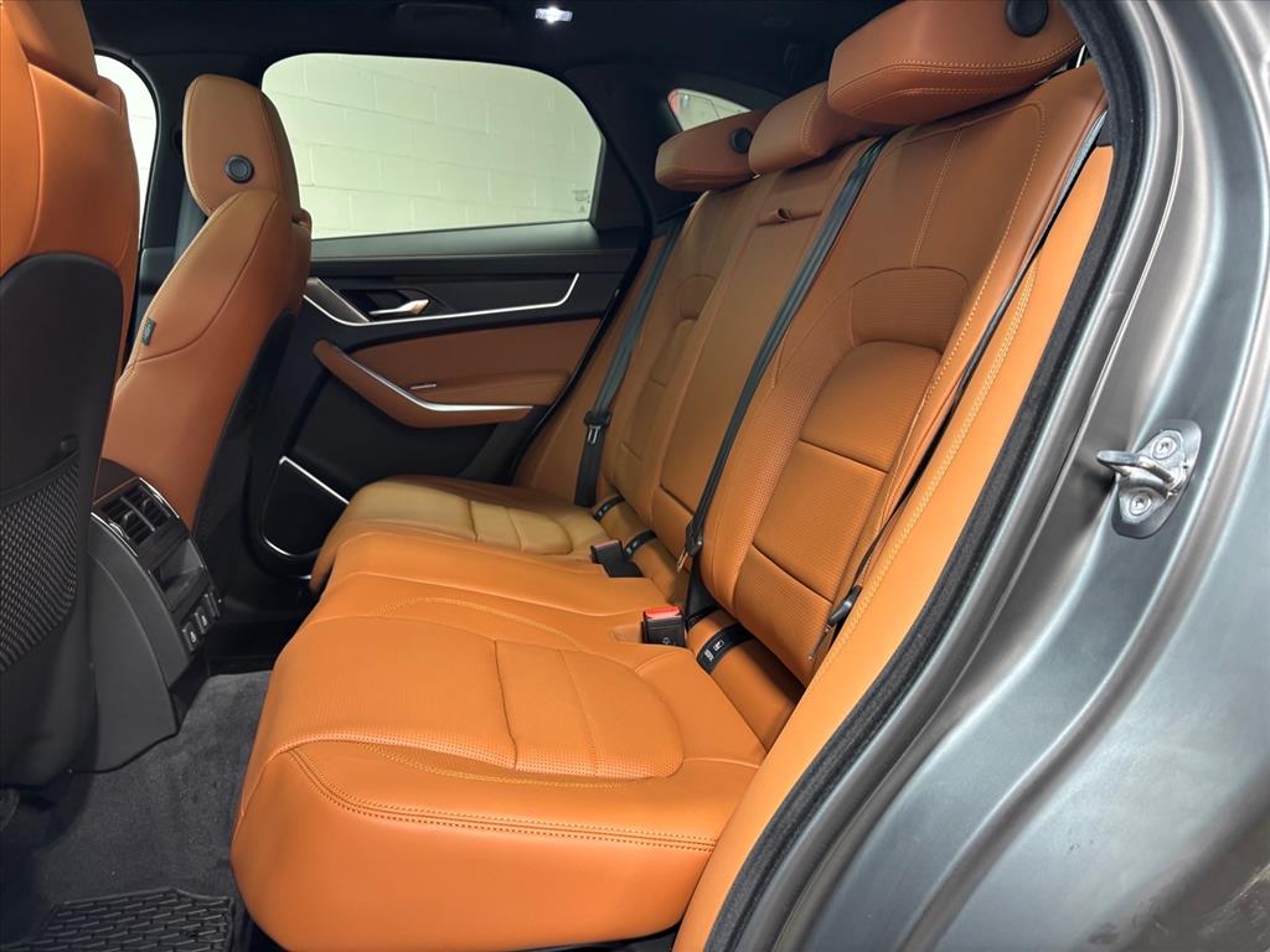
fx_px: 954
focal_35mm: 26
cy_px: 476
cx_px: 635
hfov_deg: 67.3
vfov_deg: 53.1
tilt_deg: -10.8
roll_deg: +1.4
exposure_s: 1/60
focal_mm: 5.96
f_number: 1.6
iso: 125
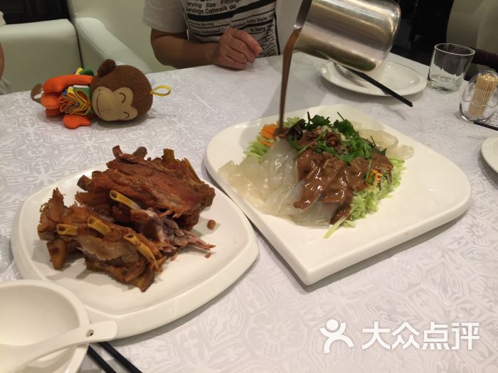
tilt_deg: -33.9
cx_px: 249
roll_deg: -3.0
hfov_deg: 61.7
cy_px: 186
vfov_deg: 48.2
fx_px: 417
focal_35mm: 29
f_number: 2.2
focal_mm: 4.15
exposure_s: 1/50
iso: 32
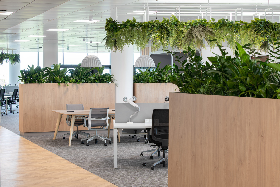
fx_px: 583
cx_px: 140
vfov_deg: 18.2
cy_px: 94
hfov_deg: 27.0
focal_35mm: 75
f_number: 11
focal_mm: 75
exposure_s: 1/1.43
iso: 100
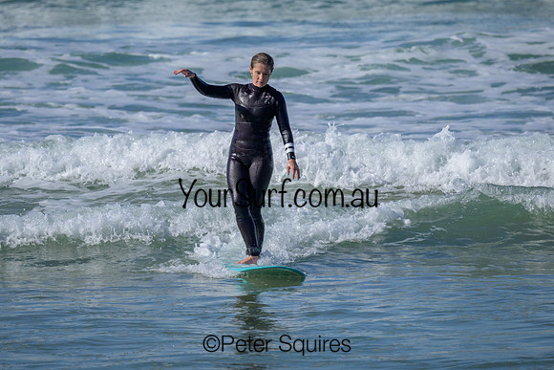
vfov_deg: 1.3
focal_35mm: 1099
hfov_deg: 1.9
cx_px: 256
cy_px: 146
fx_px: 16916
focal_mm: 800
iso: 180
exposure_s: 1/2000
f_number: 6.3
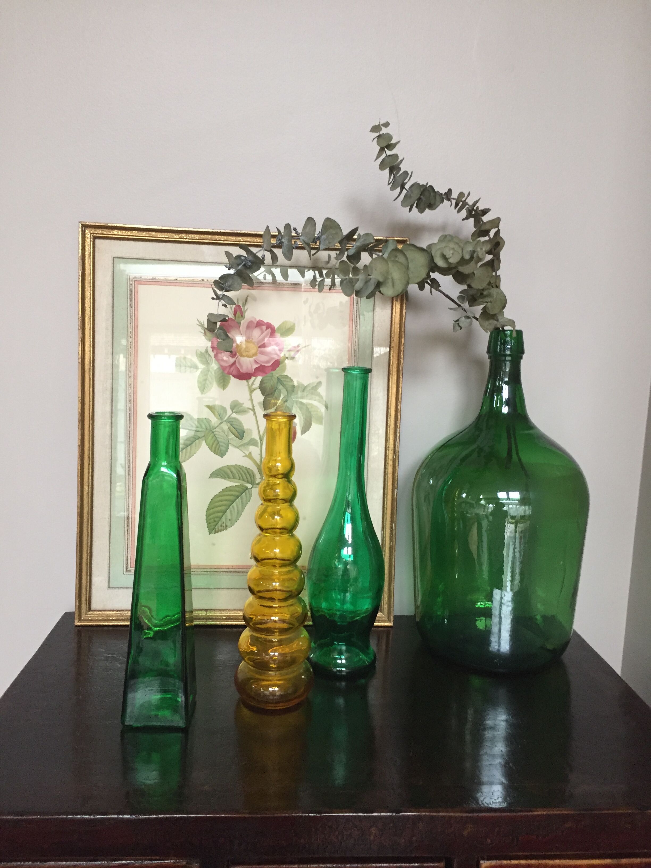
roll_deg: -1.7
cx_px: 326
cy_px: 434
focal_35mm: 29
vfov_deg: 61.7
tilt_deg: -10.3
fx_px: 727
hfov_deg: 48.2
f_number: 2.2
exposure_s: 1/33
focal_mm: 4.15
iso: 250
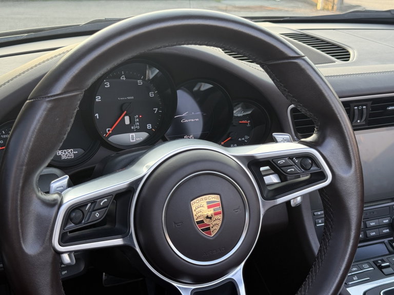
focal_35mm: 48
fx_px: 546
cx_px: 197
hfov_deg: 39.7
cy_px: 148
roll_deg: -1.1
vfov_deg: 30.3
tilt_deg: -19.2
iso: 64
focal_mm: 6.76
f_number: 1.78
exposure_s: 1/122
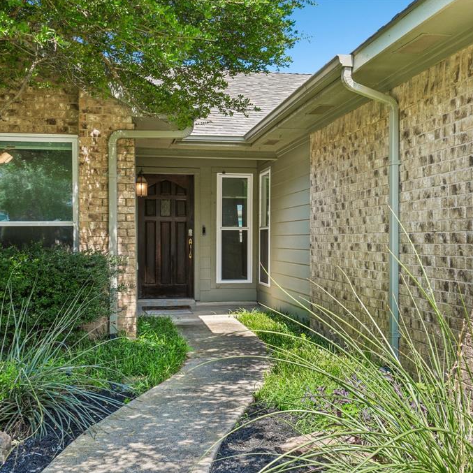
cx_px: 300
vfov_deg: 37.6
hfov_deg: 37.3
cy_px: 236
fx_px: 696
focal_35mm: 45
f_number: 8
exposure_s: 1/60
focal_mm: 35
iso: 100
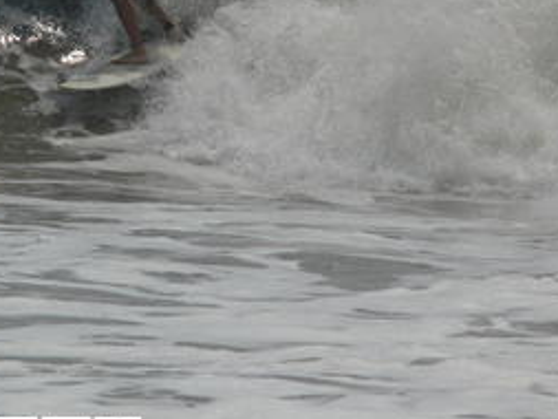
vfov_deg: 1.6
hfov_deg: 2.2
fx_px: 14692
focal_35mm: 911
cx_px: 81
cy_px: 37
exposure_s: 1/800
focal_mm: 88.8
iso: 80
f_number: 8
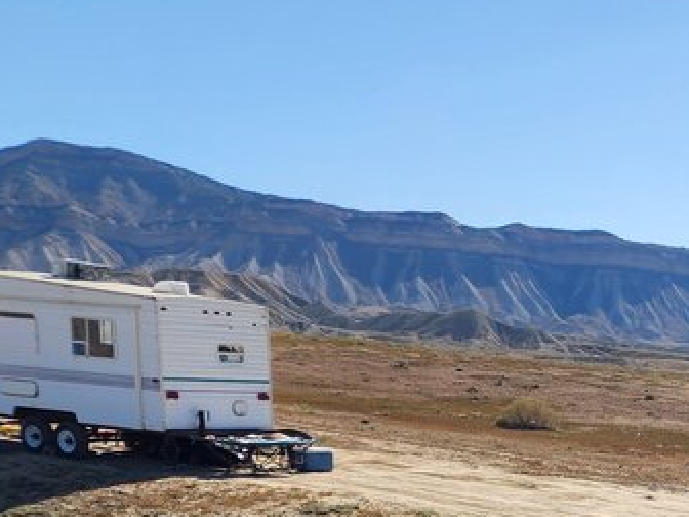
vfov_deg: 19.2
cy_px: 693
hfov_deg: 23.0
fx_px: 1393
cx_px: 1011
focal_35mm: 70
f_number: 1.8
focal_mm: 6.4
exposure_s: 1/932
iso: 12
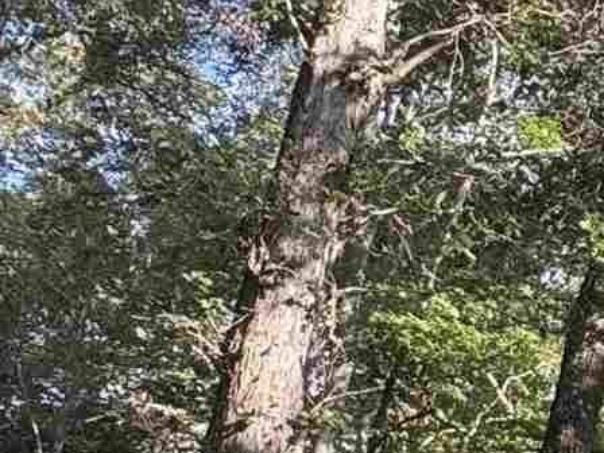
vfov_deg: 15.3
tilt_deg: +18.2
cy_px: 365
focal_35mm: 96
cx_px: 1079
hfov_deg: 17.0
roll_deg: -2.9
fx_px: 1675
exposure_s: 1/135
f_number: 2.2
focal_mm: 2.22
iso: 40
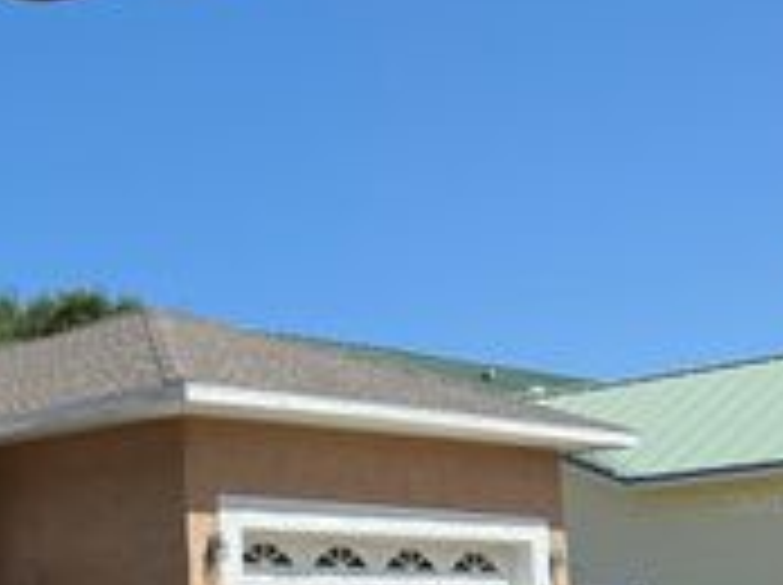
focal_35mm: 69
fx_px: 1559
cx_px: -266
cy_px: 502
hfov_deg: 24.3
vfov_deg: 20.9
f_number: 1.78
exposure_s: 1/4405
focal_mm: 6.76
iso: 80
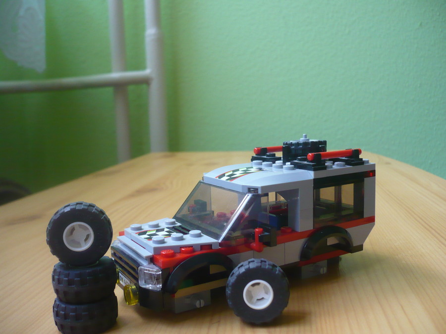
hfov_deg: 52.6
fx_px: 451
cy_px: 167
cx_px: 223
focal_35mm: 35
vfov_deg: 40.7
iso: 200
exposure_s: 1/13
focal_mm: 5.8
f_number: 2.8
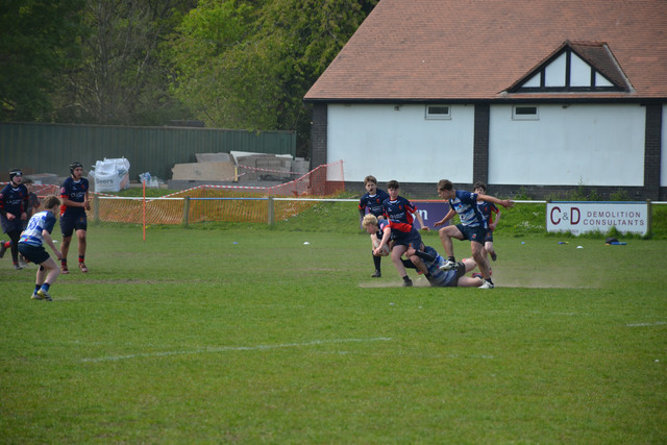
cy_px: 222
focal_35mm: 210
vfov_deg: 6.5
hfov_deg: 9.8
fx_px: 3891
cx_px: 334
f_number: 5.6
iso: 400
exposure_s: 1/1250
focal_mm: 140
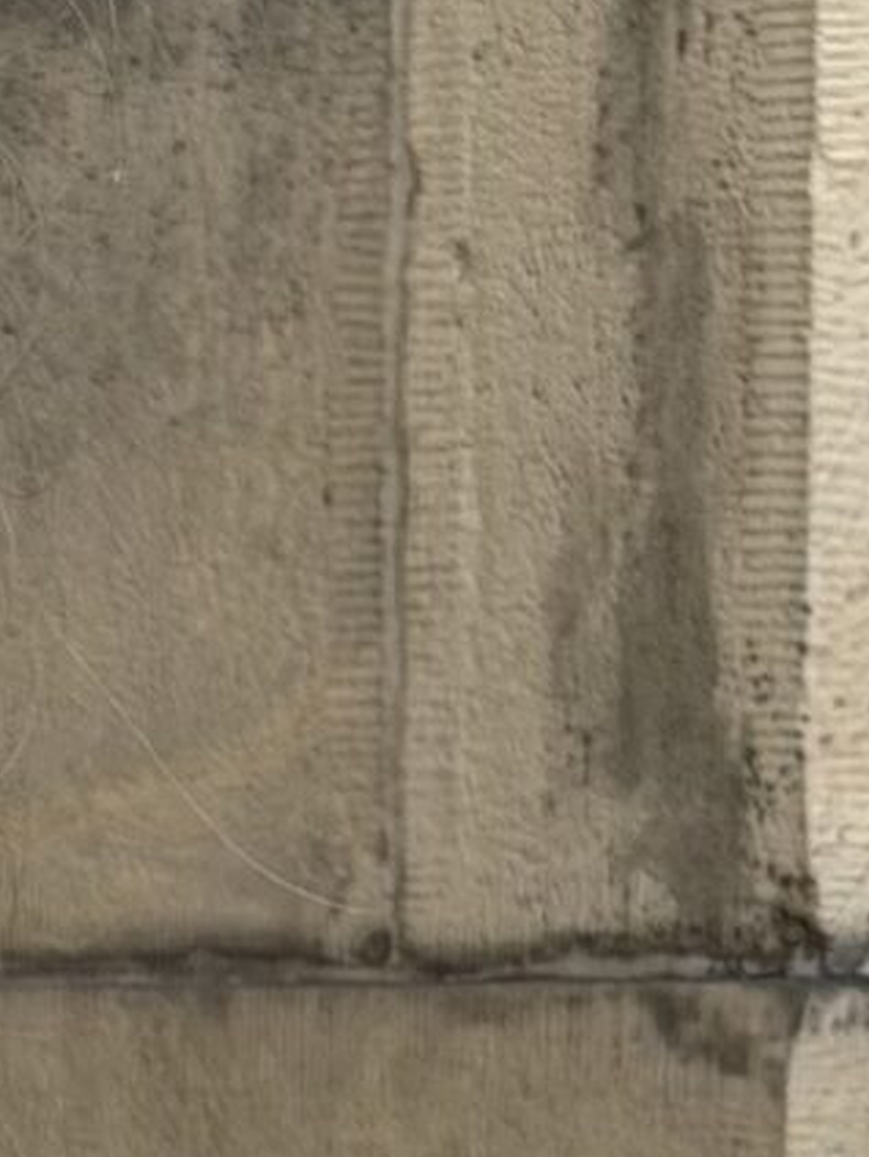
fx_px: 9731
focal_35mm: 291
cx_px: -790
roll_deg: +2.1
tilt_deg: -11.7
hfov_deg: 5.0
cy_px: 2879
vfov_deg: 6.4
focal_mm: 6.76
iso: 80
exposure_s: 1/712
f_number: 1.78
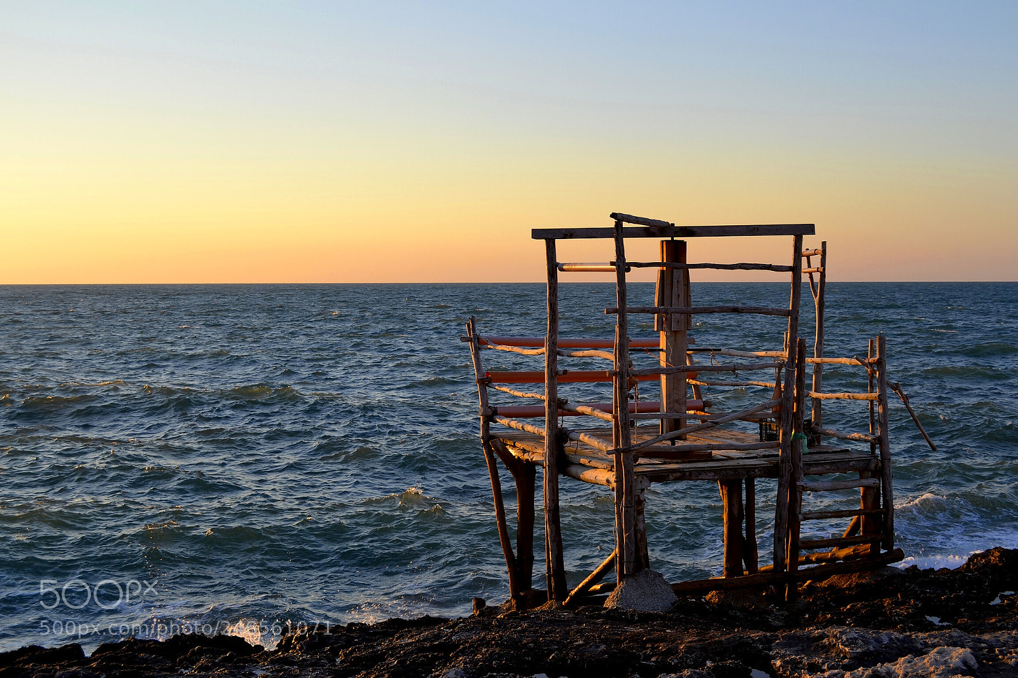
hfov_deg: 43.6
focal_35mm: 45
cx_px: 509
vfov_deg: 29.9
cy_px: 339
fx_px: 1272
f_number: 5.6
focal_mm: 30
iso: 100
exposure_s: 1/125
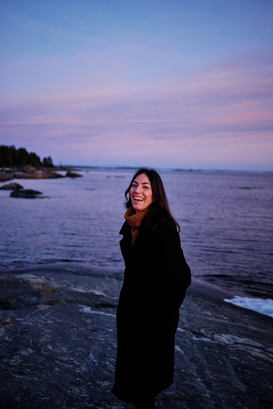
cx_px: 136
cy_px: 204
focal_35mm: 35
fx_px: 398
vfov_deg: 54.4
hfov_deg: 37.9
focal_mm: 23
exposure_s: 1/220
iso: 125
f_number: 1.4
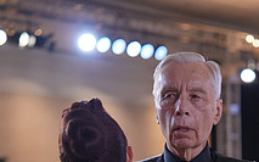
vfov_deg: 9.1
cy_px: 276
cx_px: 227
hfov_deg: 14.9
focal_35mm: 139
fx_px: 981
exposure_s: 1/500
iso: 1250
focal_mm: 50
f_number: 2
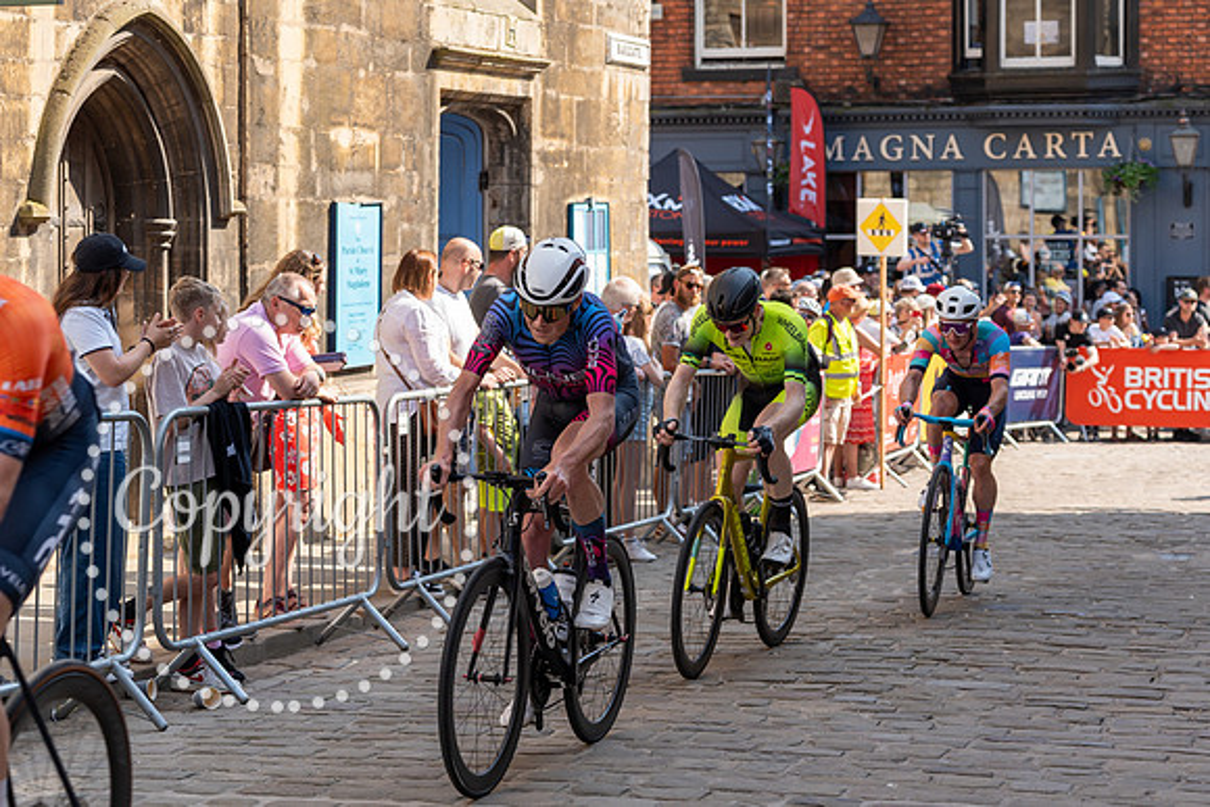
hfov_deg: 27.2
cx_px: 558
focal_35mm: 74
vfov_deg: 18.3
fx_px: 2497
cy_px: 265
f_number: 3.5
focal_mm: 55
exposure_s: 1/500
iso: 100
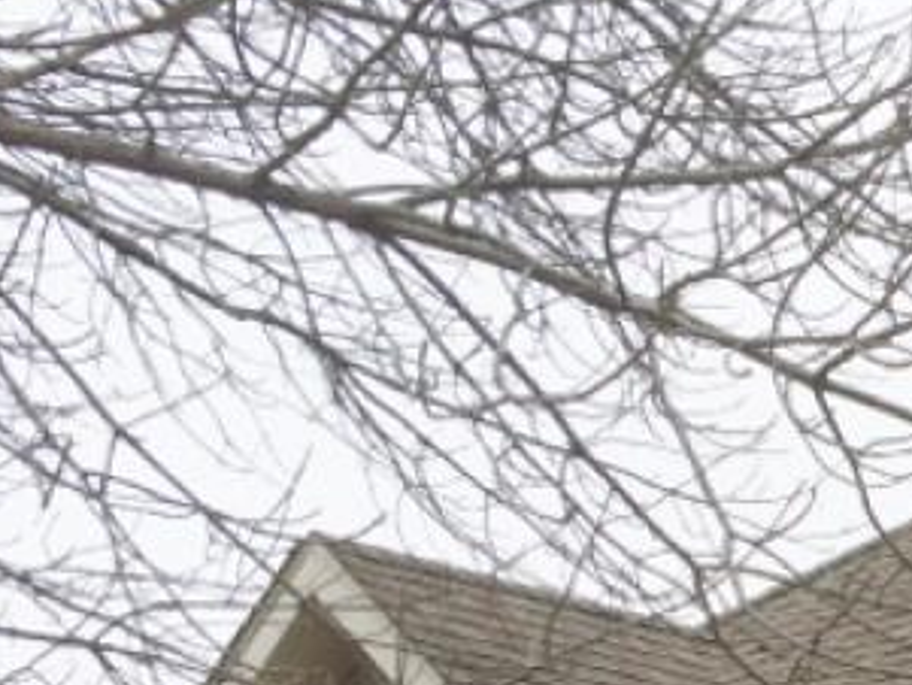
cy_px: 1074
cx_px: 1418
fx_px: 2688
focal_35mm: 102
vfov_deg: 13.5
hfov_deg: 17.2
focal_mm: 4.12
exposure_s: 1/494
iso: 32
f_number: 2.2
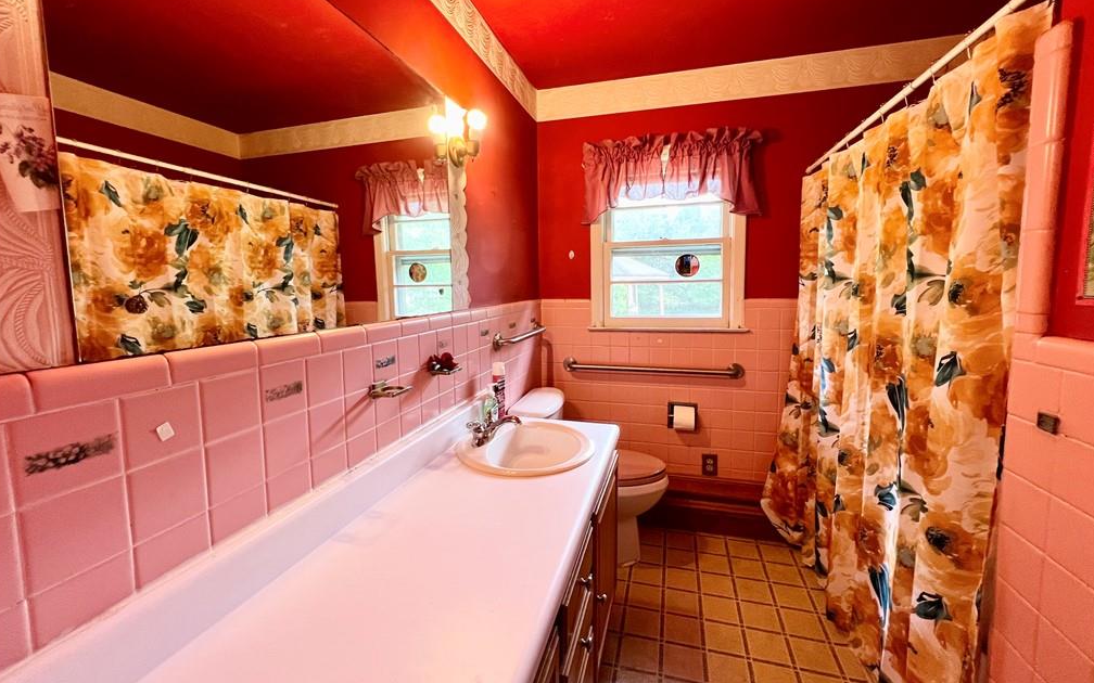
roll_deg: +1.0
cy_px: 320
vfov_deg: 78.5
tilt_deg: -5.9
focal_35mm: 14
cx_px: 546
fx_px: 417
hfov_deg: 105.3
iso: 250
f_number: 1.8
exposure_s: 1/120
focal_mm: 1.57
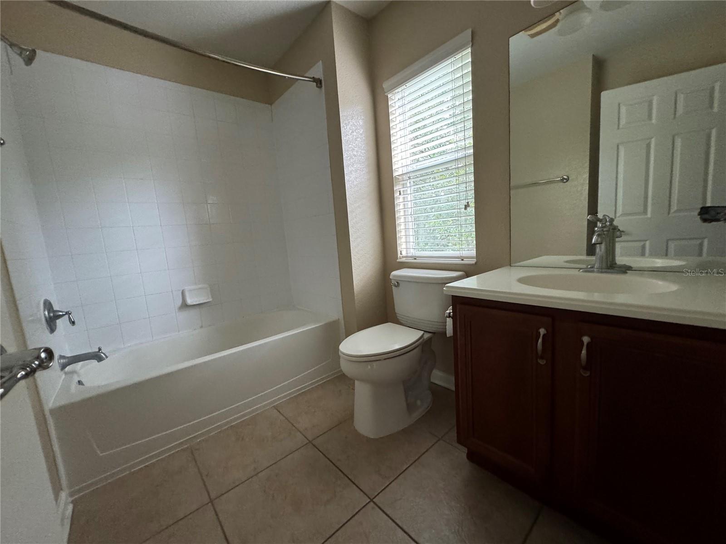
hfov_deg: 102.1
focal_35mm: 14
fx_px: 294
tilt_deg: -8.5
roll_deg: +3.5
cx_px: 363
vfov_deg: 85.7
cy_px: 272
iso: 640
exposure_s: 1/60
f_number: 2.2
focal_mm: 2.22
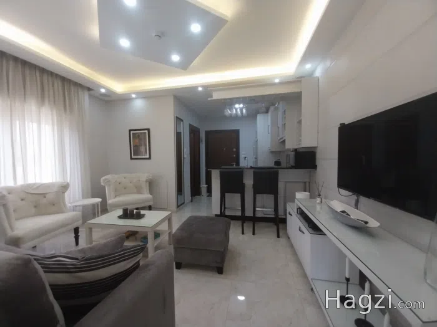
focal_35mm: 13
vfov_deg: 89.9
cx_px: 218
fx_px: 164
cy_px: 164
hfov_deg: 106.2
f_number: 2.2
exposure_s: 1/50
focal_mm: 1.3
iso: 125
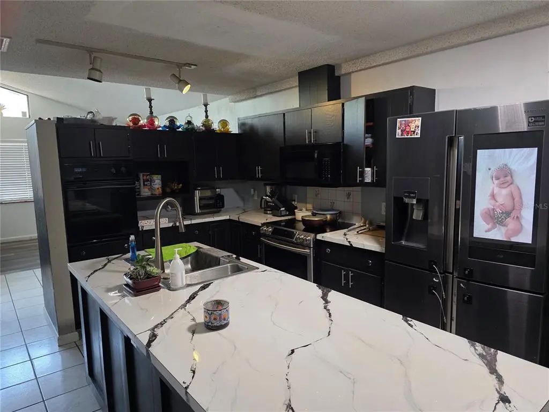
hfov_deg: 73.9
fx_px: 365
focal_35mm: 23
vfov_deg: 58.9
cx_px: 274
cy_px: 206
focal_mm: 6.3
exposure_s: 1/120
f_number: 1.7
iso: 320
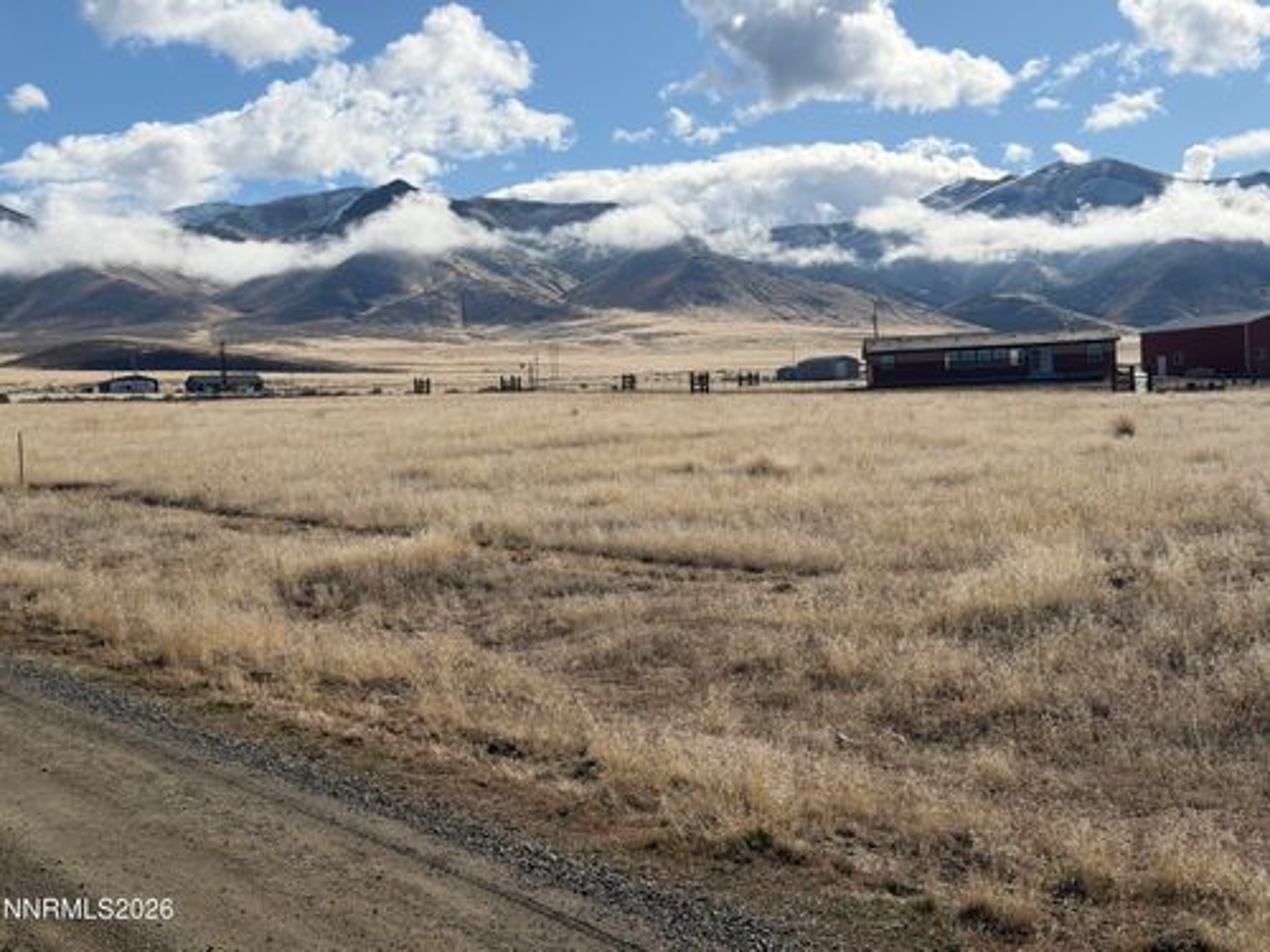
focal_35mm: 48
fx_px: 1761
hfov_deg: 39.7
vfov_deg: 30.3
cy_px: 476
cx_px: 635
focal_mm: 6.76
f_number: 1.78
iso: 64
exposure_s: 1/11364
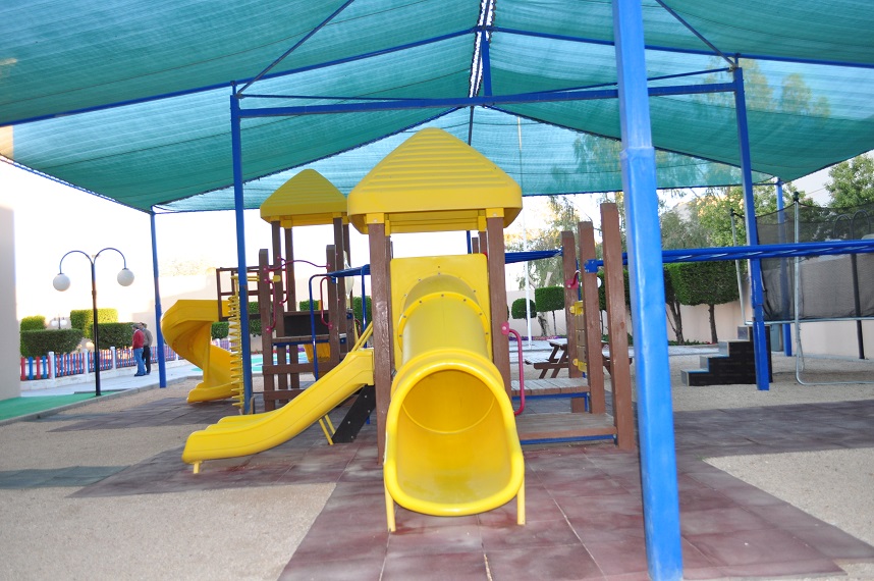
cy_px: 290
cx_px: 437
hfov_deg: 57.3
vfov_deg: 39.9
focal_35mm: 33
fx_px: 800
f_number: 4.5
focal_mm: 22
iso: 400
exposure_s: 1/200
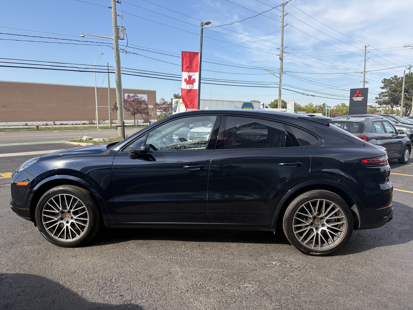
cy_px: 155
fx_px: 310
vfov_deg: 53.1
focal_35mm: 26
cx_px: 206
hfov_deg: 67.3
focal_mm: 5.96
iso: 50
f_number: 1.6
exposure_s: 1/2208
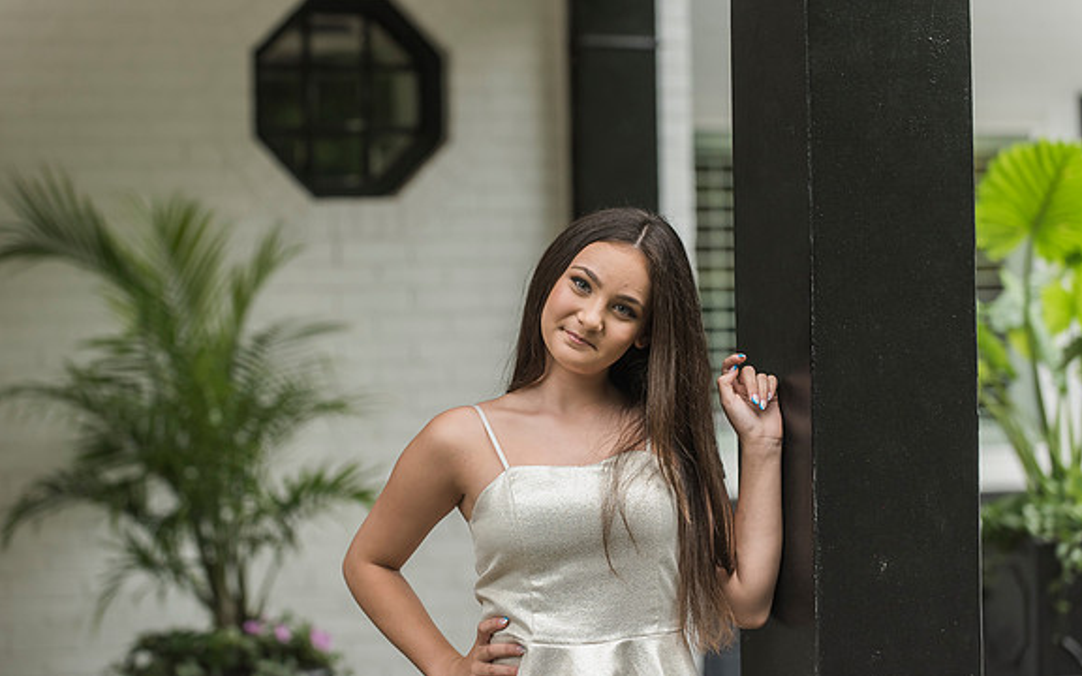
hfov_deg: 16.7
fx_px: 3686
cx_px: 549
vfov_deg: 10.5
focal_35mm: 125
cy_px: 360
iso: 800
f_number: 4
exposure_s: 1/640
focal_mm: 120
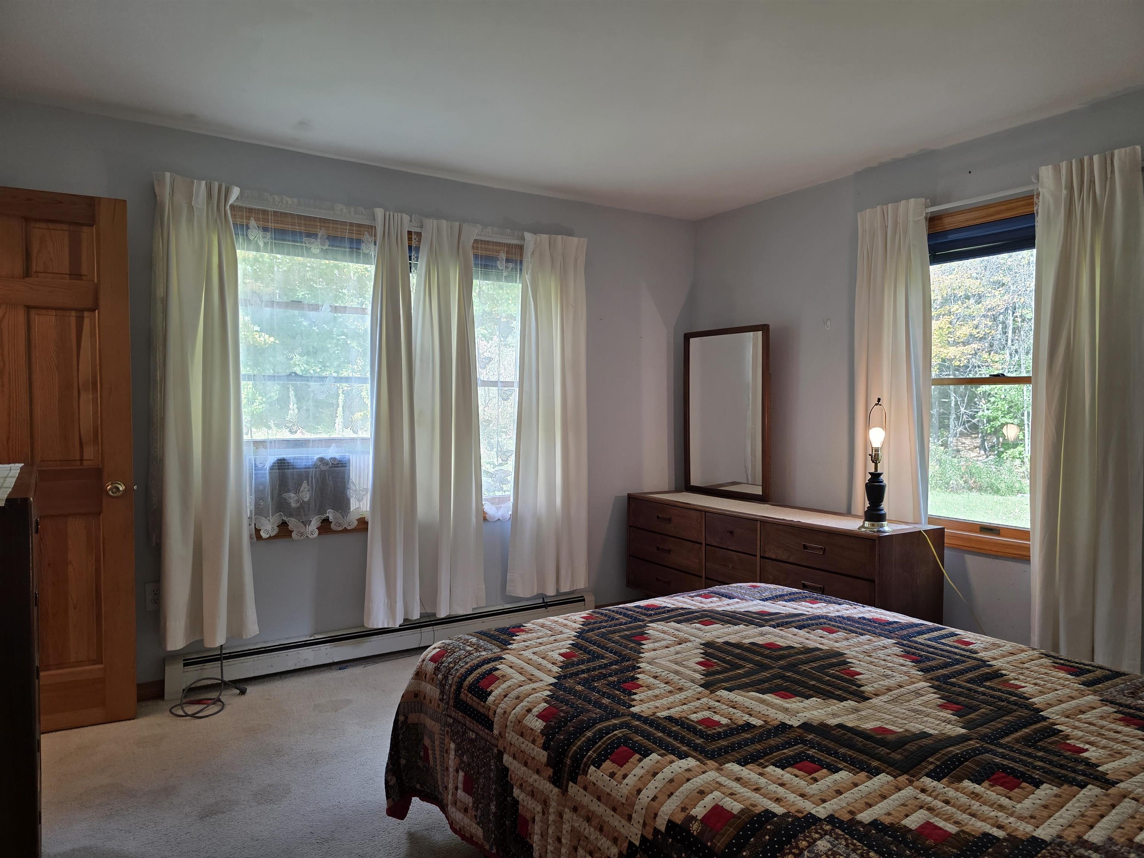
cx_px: 572
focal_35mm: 23
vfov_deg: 58.9
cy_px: 429
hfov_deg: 73.9
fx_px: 760
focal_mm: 6.3
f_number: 1.7
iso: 160
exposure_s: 1/120
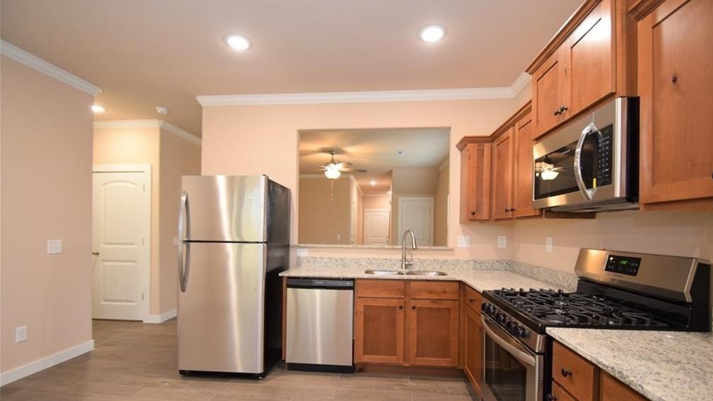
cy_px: 220
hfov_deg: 99.4
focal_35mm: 16
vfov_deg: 66.9
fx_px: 302
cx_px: 363
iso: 800
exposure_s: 1/60
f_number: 3.5
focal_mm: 10
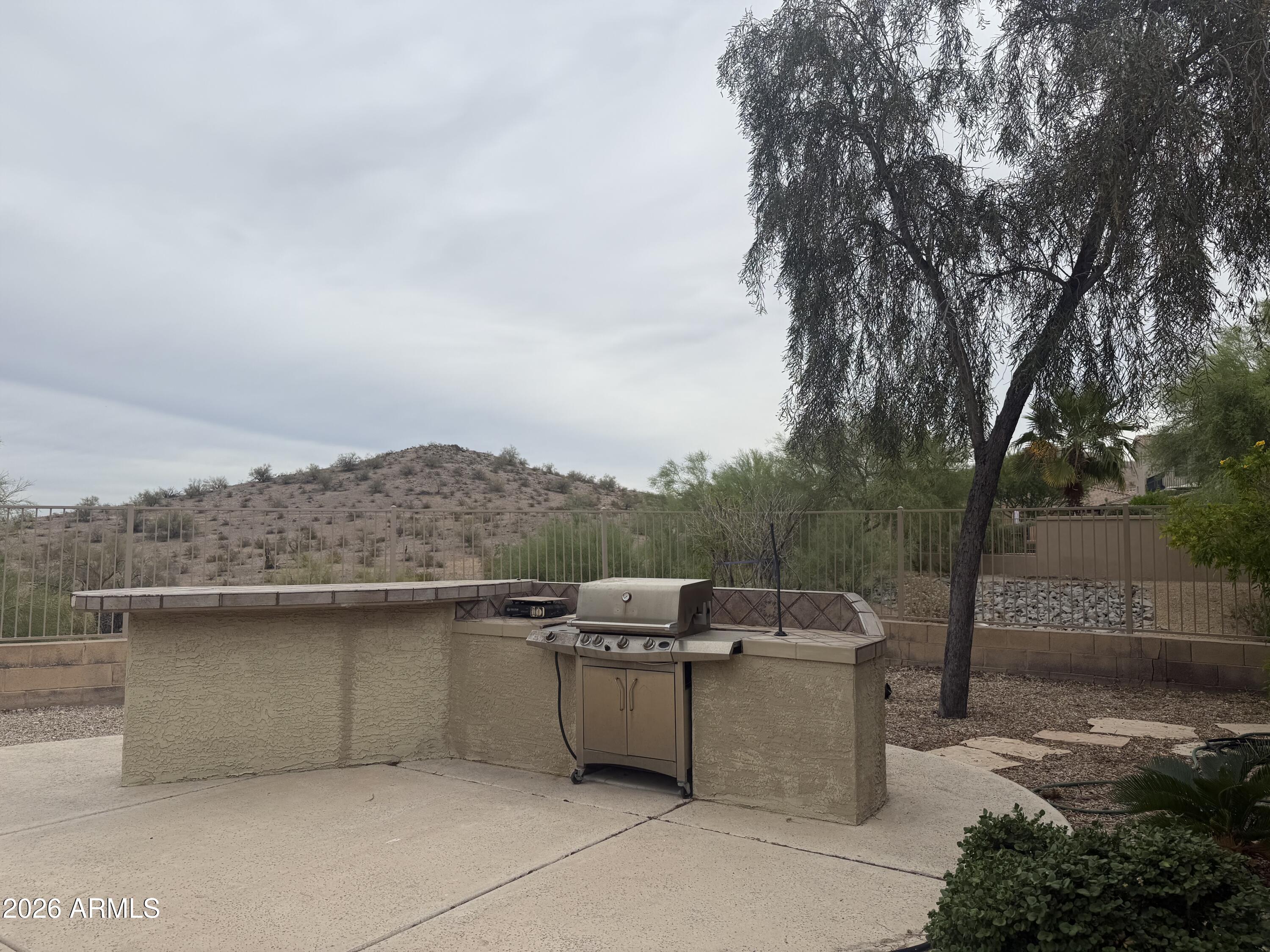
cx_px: 635
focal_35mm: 24
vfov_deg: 56.8
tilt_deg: +4.9
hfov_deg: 71.6
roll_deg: -0.3
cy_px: 476
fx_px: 881
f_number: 1.78
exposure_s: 1/8130
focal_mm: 6.76
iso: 80
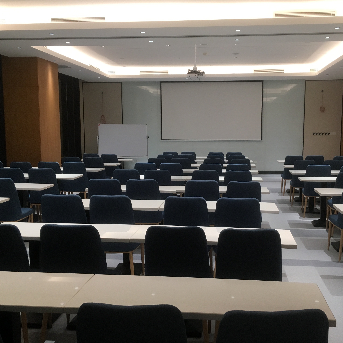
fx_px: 392
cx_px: 197
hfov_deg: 47.1
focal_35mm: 35
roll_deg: -0.3
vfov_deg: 47.2
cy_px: 168
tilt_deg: -6.0
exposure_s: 1/33
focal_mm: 4.15
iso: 50
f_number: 2.2
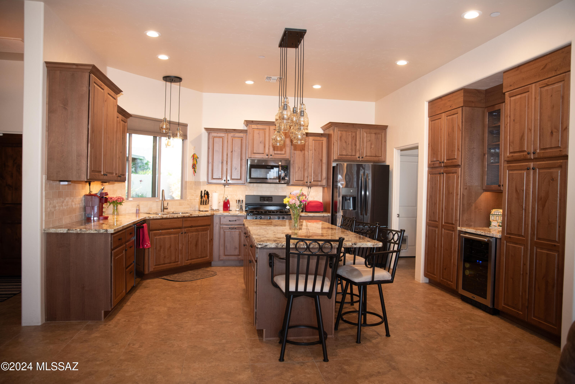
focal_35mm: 24
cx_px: 288
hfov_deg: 73.7
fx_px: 383
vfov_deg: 53.2
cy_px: 192
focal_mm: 24
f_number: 2.8
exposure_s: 1/200
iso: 1000
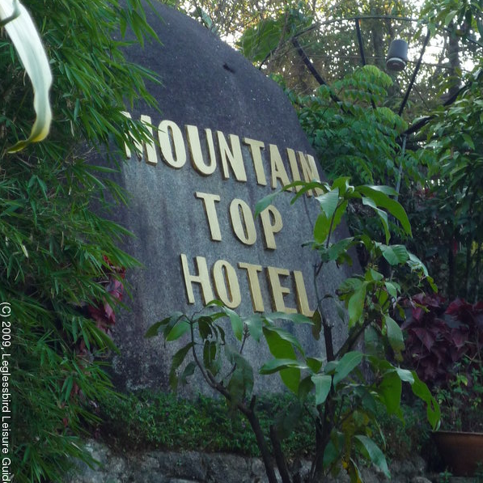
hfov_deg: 16.0
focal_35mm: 109
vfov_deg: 16.0
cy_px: 172
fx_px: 1721
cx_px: 241
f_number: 4.9
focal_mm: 11.3
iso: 160
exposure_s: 1/50
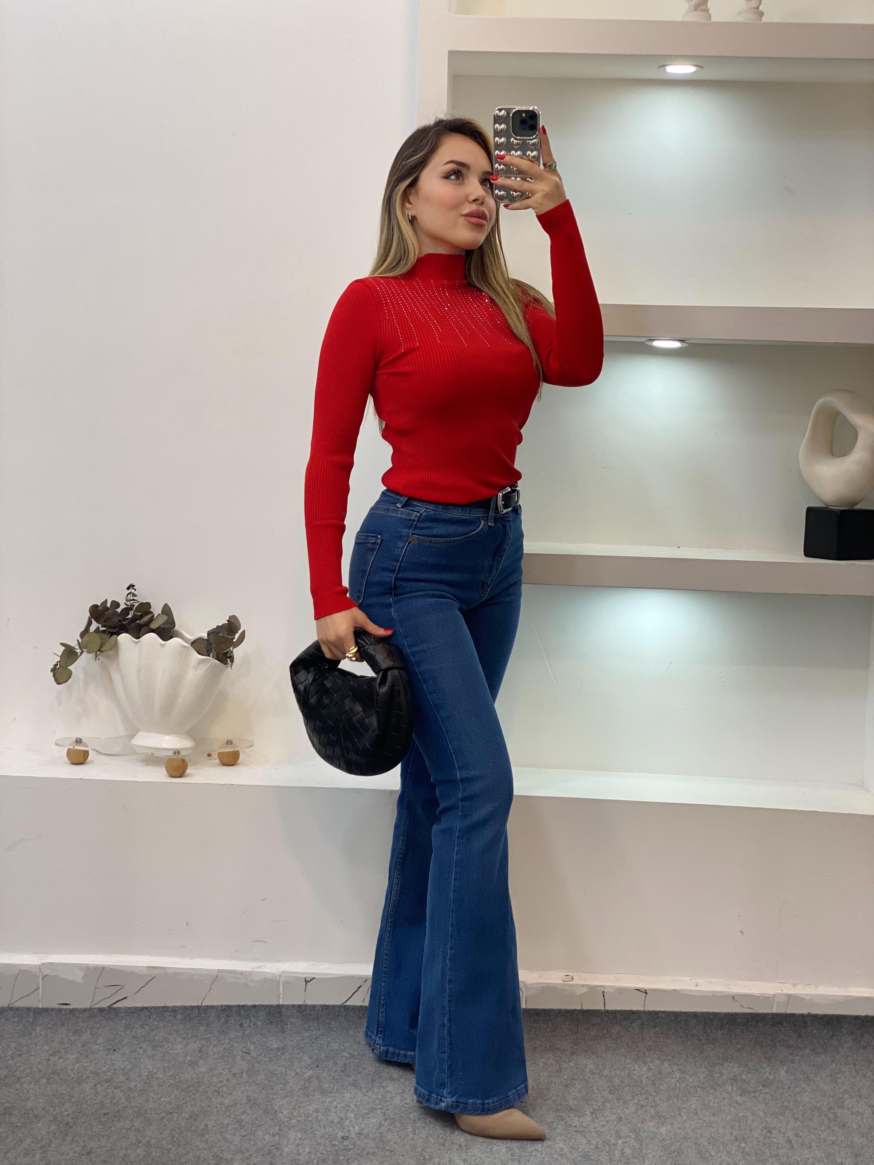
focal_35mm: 52
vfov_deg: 36.8
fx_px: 1751
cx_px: 437
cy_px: 582
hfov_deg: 28.0
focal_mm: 6
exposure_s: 1/100
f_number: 2
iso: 80
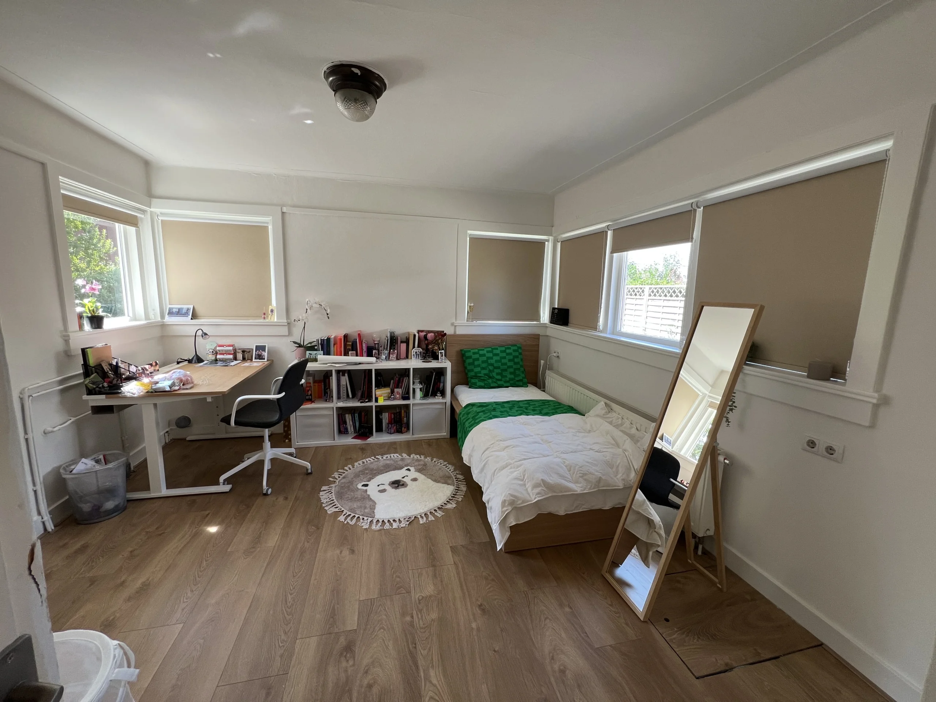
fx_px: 352
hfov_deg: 106.2
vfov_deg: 89.9
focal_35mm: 13
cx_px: 468
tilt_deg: -9.5
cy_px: 351
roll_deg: -1.1
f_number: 1.8
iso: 64
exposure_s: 1/99
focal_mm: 1.57
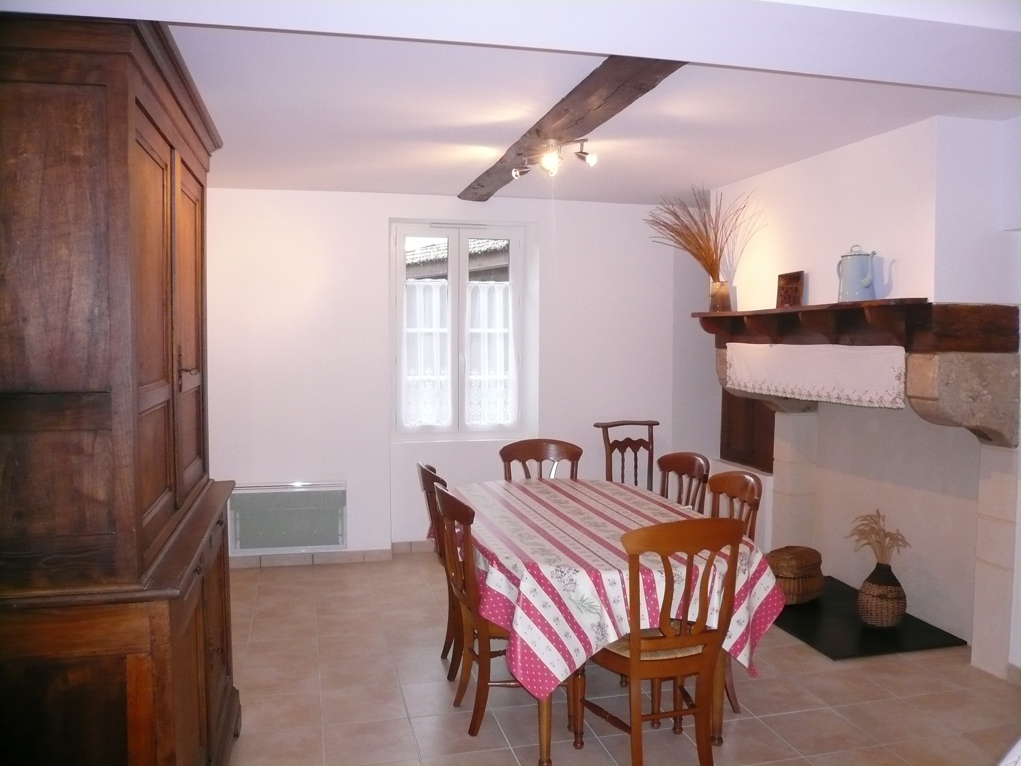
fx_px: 826
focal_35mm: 28
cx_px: 510
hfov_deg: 63.4
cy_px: 383
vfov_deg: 49.7
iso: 250
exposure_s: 1/30
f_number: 2.8
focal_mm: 4.6
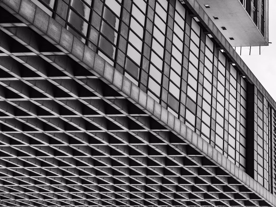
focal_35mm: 75
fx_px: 598
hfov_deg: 26.0
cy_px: 104
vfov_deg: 19.6
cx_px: 138
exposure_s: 1/200
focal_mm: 34
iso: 200
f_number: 8
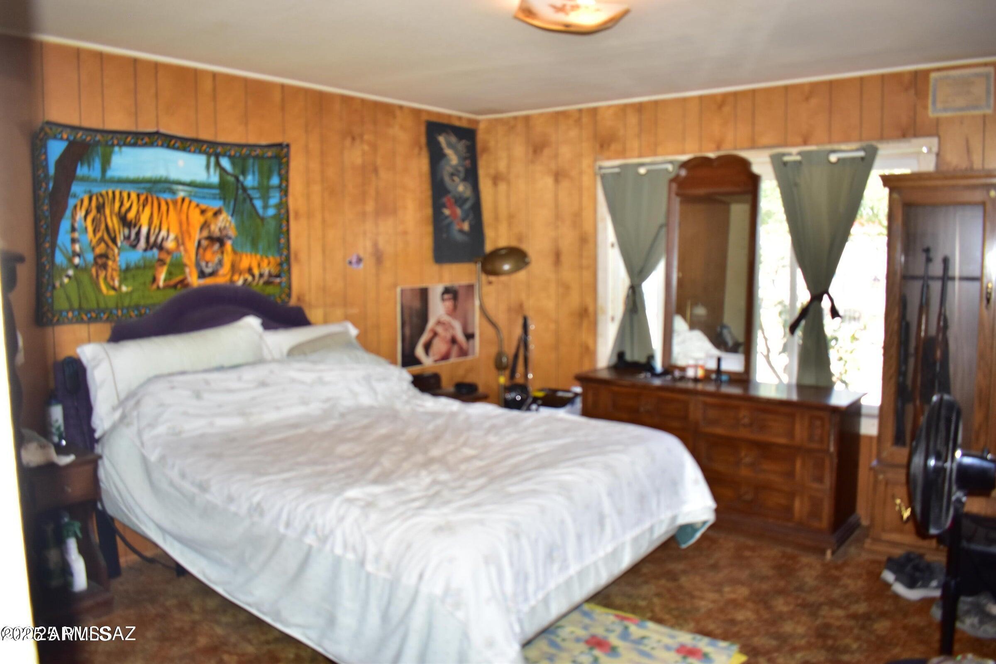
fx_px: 747
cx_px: 498
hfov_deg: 67.4
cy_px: 332
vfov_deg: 47.9
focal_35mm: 27
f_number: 3.5
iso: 400
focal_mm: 18
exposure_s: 1/160
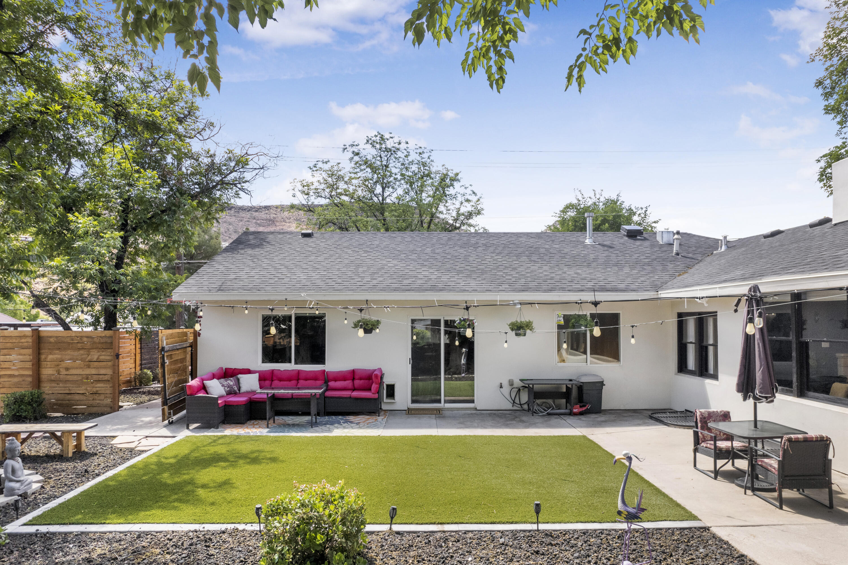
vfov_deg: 57.2
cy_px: 282
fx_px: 518
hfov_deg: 78.6
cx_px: 424
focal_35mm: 22
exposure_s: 1/50
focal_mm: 8.38
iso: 100
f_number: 2.8
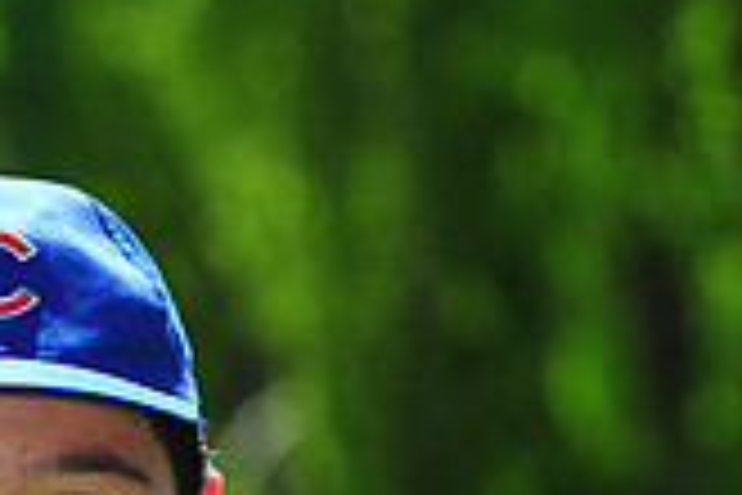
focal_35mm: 581
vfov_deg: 2.4
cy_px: 806
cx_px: -36
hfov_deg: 3.5
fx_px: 11974
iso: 200
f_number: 5.6
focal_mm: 165
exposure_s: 1/500
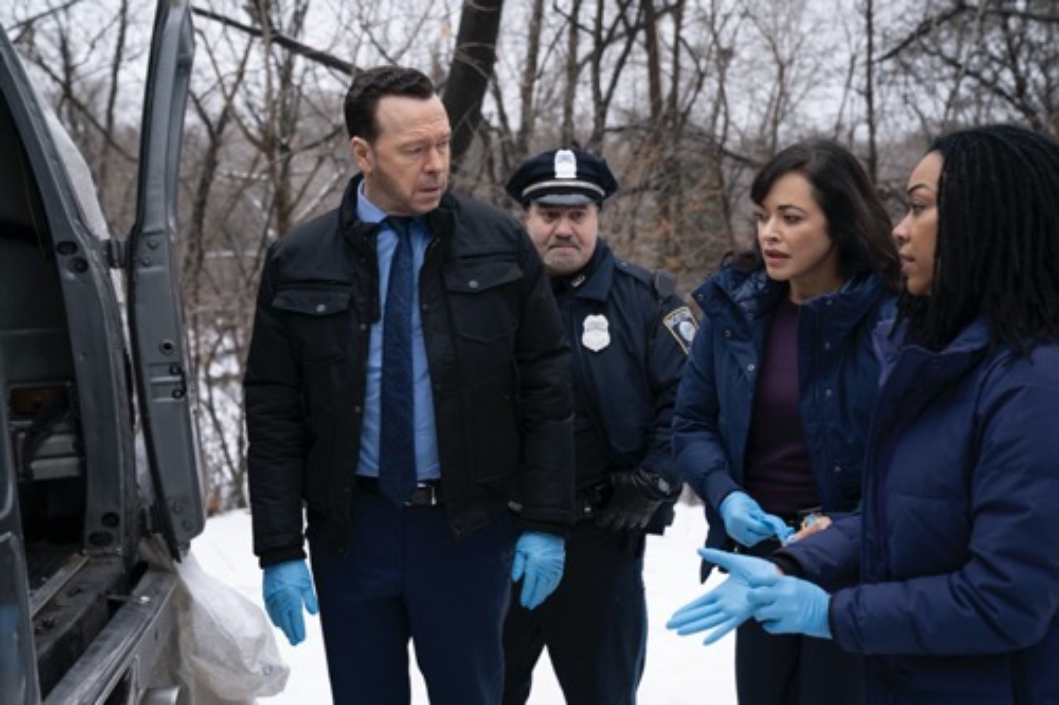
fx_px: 1529
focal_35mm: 52
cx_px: 530
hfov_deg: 38.2
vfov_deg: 26.0
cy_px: 352
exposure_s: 1/160
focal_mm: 52
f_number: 4.5
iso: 200
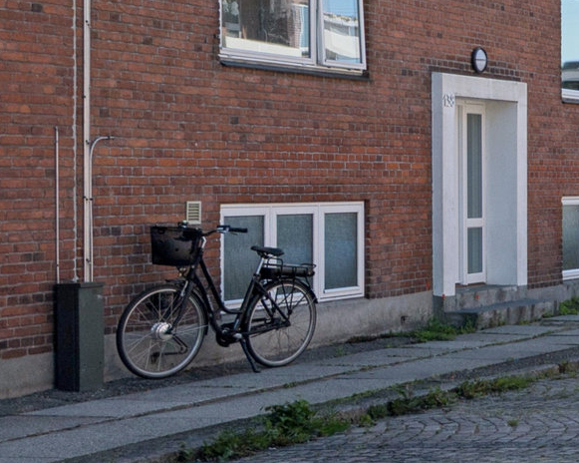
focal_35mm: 99
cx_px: 1416
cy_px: 132
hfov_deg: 13.6
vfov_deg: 15.4
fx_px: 1703
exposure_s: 1/1000
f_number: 6.3
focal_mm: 20.5
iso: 280
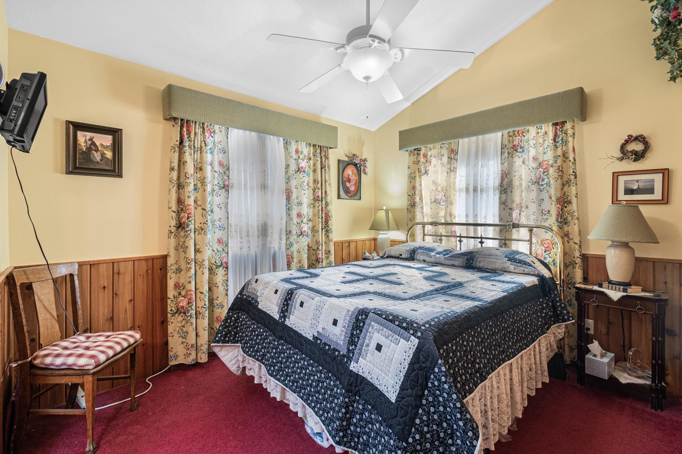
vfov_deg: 77.3
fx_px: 284
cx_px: 341
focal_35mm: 15
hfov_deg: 100.4
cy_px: 227
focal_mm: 10
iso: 800
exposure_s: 1/2.5
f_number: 8
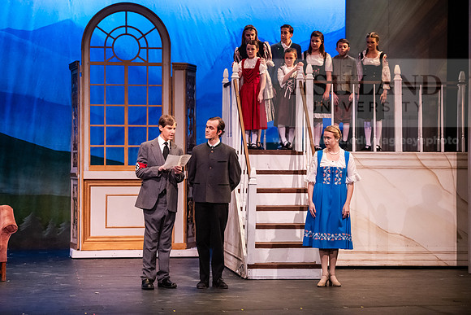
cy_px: 158
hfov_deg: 20.4
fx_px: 1309
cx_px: 236
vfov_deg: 13.7
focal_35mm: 100
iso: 4000
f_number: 3.2
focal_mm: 100
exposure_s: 1/250
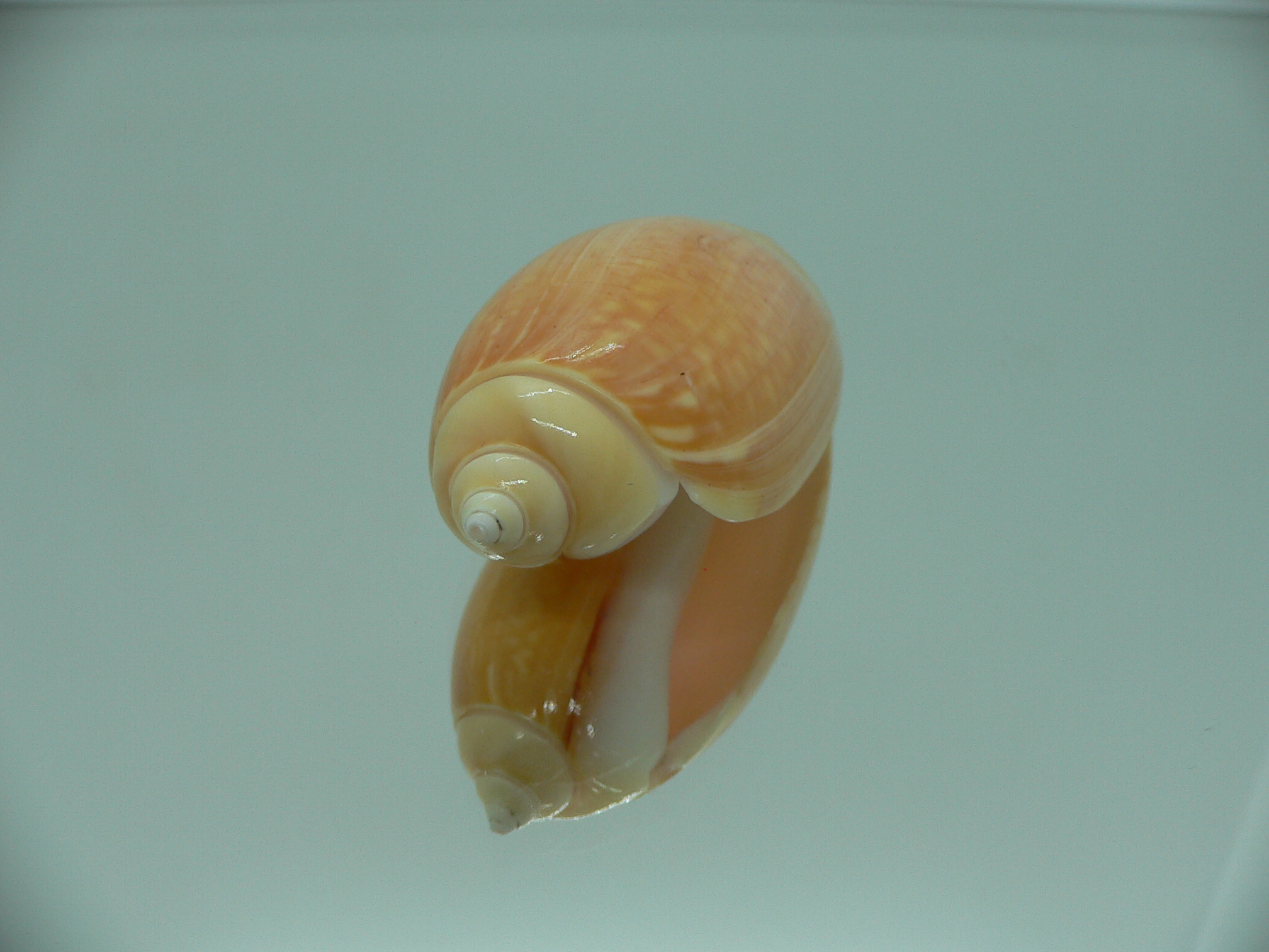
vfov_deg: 40.7
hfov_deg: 52.6
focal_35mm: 35
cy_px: 476
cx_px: 634
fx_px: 1283
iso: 80
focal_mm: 4.6
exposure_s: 1/80
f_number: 2.8
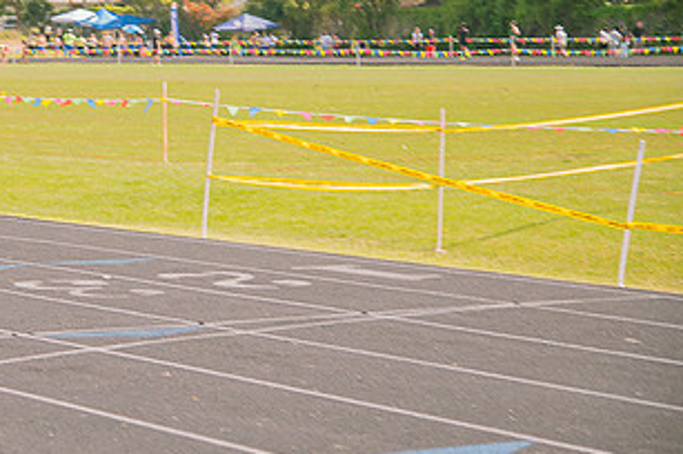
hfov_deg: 16.4
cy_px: 160
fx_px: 2331
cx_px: 47
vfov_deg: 11.1
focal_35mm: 123
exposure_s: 1/200
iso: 200
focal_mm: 65
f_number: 4
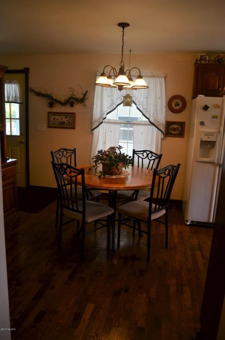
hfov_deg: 47.7
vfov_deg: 67.5
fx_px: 254
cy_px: 170
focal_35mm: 27
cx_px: 112
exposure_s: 1/160
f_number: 3.5
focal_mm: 18
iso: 400
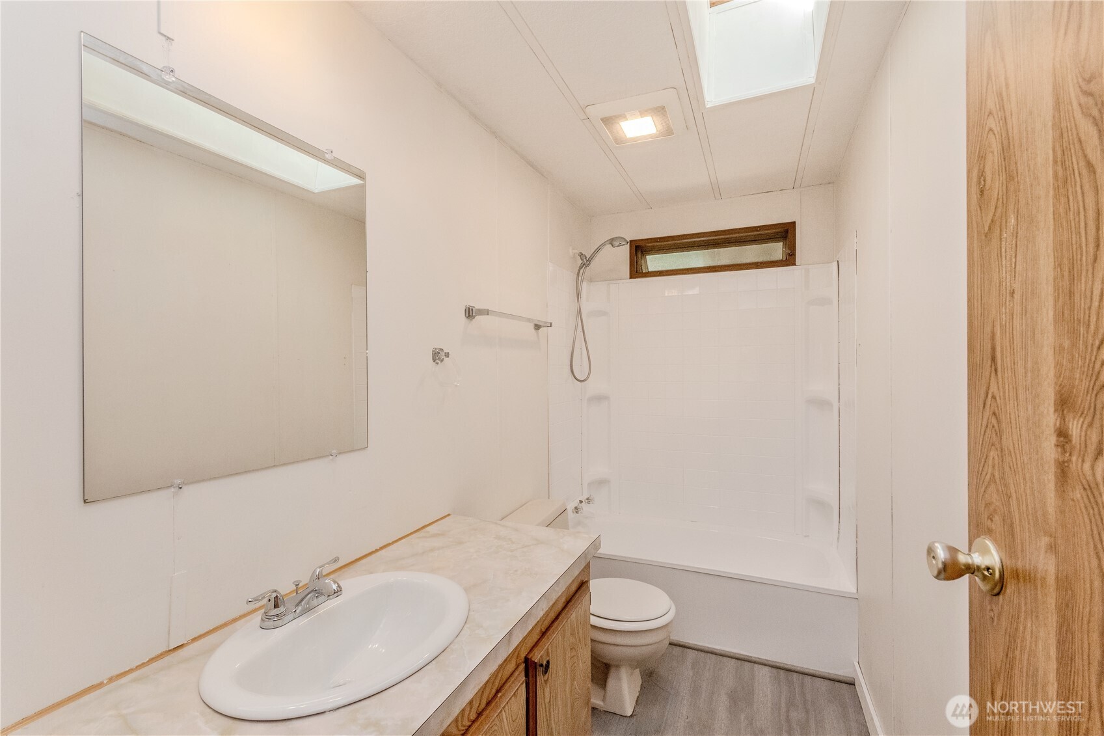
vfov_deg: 77.3
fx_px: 460
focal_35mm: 15
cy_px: 368
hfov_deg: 100.4
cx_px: 552
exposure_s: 1/160
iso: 1250
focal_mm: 10
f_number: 8
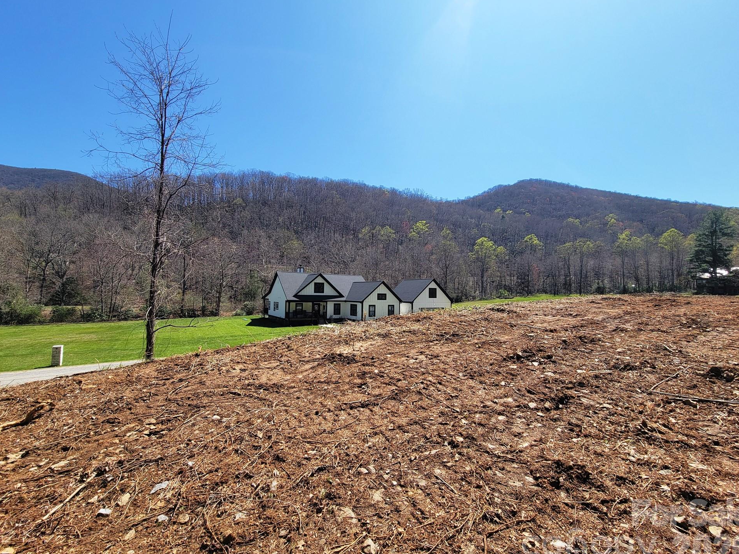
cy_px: 277
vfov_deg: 85.7
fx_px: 299
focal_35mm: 14
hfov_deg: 102.0
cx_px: 358
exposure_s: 1/1542
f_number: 2.2
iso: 50
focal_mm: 2.2
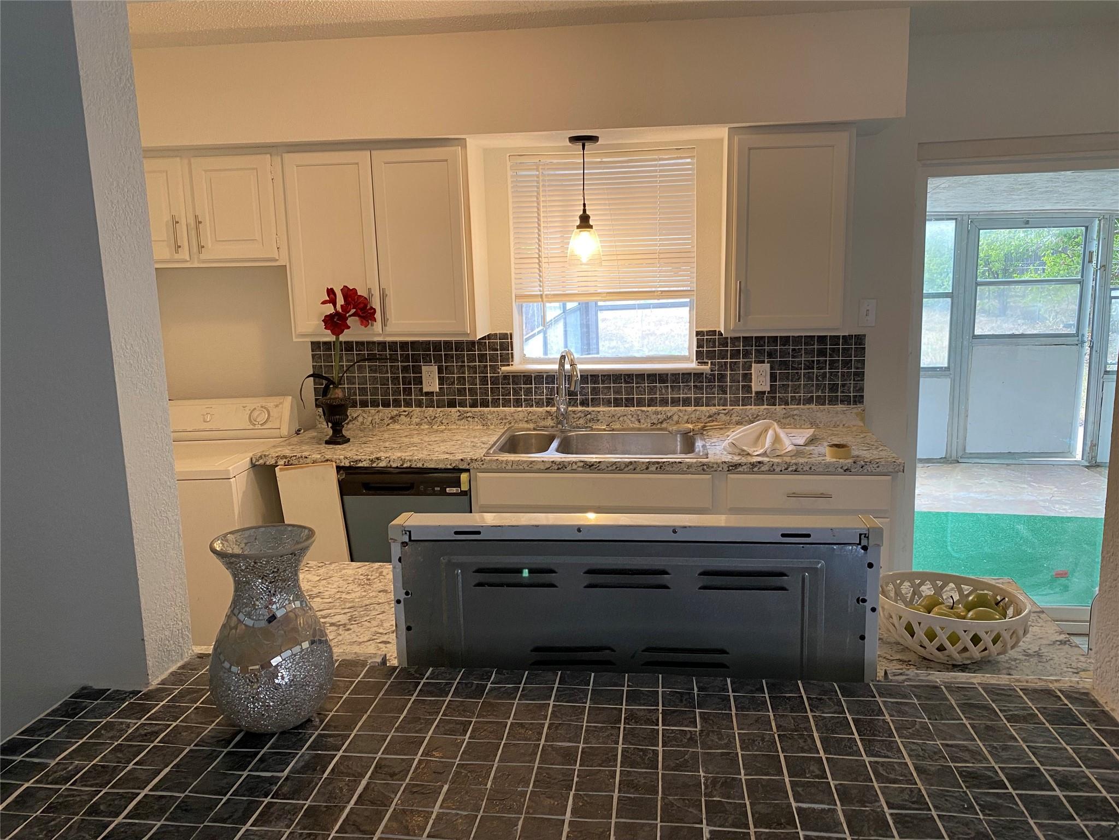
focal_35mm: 26
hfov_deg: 67.3
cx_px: 560
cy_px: 420
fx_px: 840
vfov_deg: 53.1
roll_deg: +0.8
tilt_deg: -10.8
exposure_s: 1/60
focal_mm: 4.25
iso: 125
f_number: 1.8
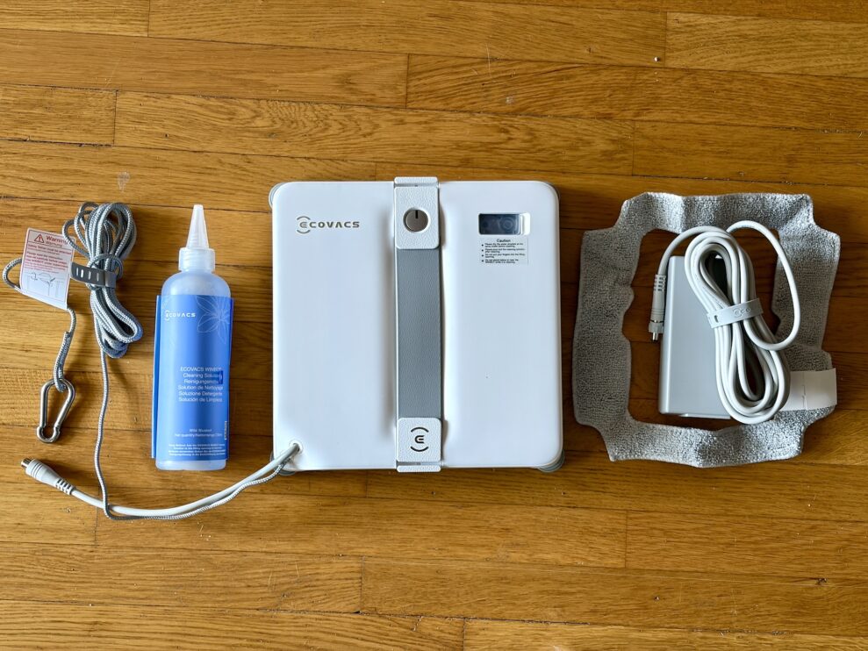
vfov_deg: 28.0
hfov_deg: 36.8
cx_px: 434
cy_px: 326
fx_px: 1304
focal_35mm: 52
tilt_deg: -85.6
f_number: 1.6
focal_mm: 5.96
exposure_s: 1/53
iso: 160
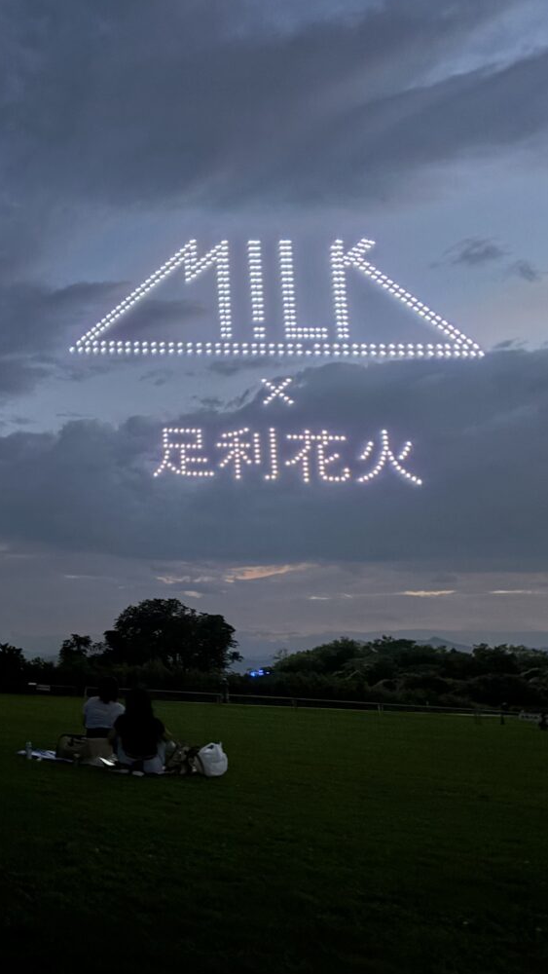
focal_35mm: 29
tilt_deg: +12.2
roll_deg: -4.4
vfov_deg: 66.1
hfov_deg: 40.2
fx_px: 749
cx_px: 243
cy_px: 490
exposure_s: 1/9
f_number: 1.6
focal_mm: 5.96
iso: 1250
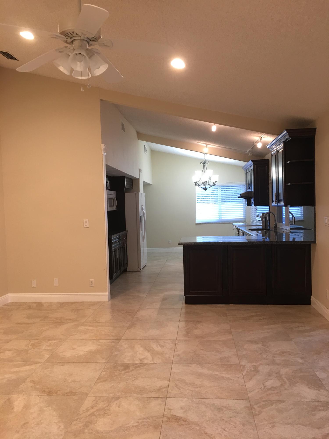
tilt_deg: -1.0
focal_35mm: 29
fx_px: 367
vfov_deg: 61.7
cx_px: 164
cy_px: 220
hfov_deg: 48.2
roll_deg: +1.8
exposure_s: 1/15
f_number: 2.2
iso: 40
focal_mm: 4.15
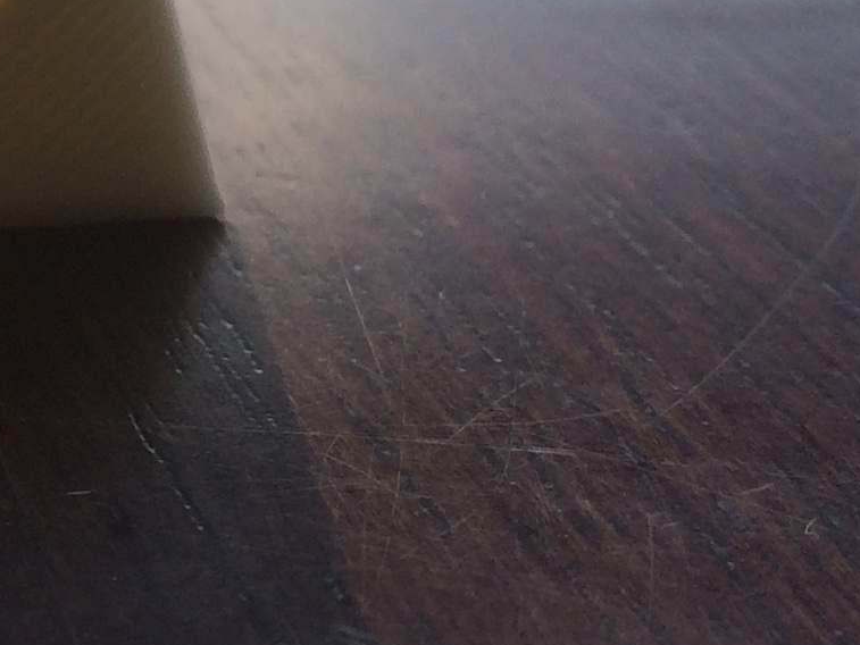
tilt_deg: -23.7
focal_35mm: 125
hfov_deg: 14.3
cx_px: -563
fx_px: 3106
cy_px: 181
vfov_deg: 11.8
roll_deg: -0.5
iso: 32
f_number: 2.2
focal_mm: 4.15
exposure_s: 1/224
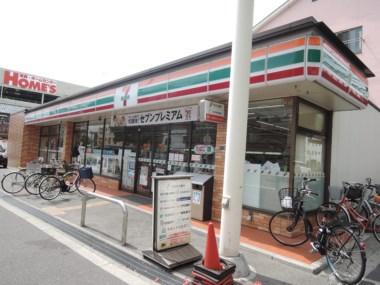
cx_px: 190
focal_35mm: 24
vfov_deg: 56.8
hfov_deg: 71.6
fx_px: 263
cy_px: 142
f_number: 2.8
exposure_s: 1/500
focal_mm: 5.1
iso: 80
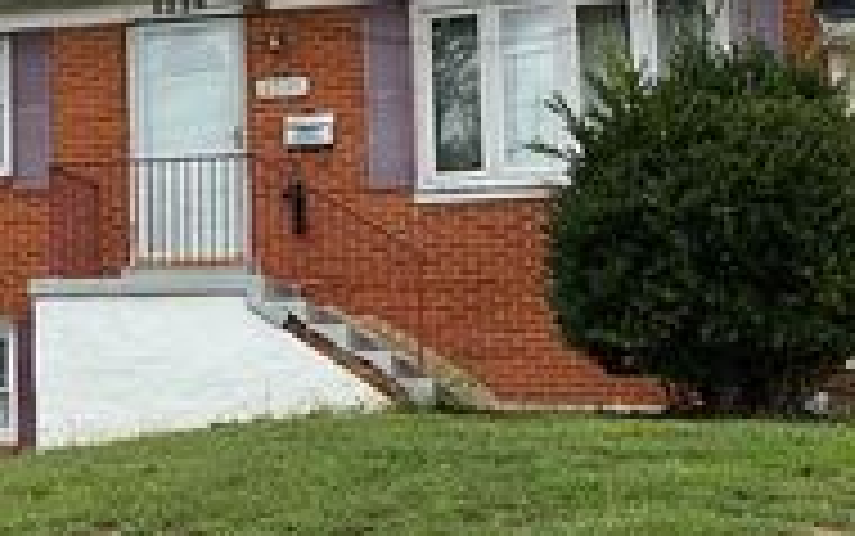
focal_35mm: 81
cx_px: 144
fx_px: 1889
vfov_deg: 16.1
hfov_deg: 25.0
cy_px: 214
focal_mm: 3
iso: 25
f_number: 1.8
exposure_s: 1/1195
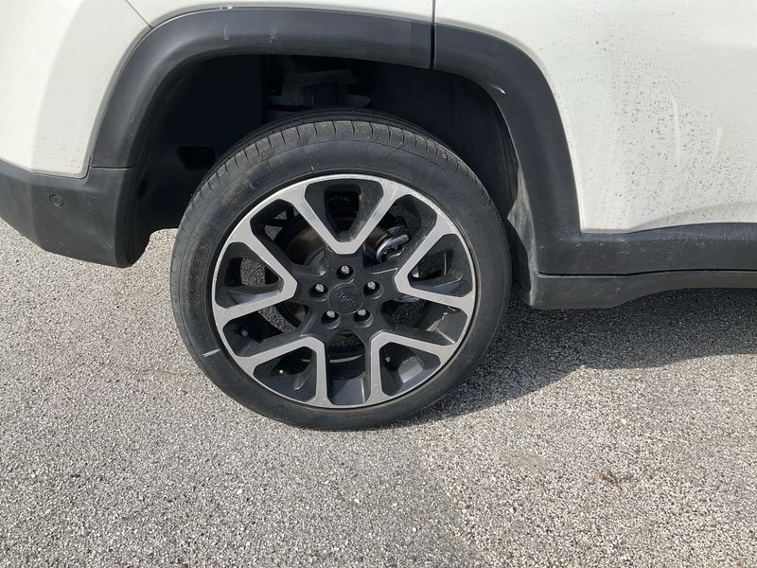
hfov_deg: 61.7
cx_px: 378
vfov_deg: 48.2
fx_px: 634
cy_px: 284
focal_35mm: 29
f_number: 1.8
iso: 25
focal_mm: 3
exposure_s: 1/1577
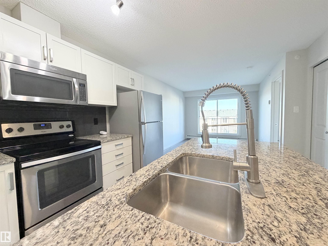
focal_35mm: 14
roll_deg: +1.2
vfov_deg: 85.7
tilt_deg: -2.9
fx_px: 133
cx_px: 164
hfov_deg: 102.1
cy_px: 123
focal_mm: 2.22
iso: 250
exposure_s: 1/120
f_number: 2.2
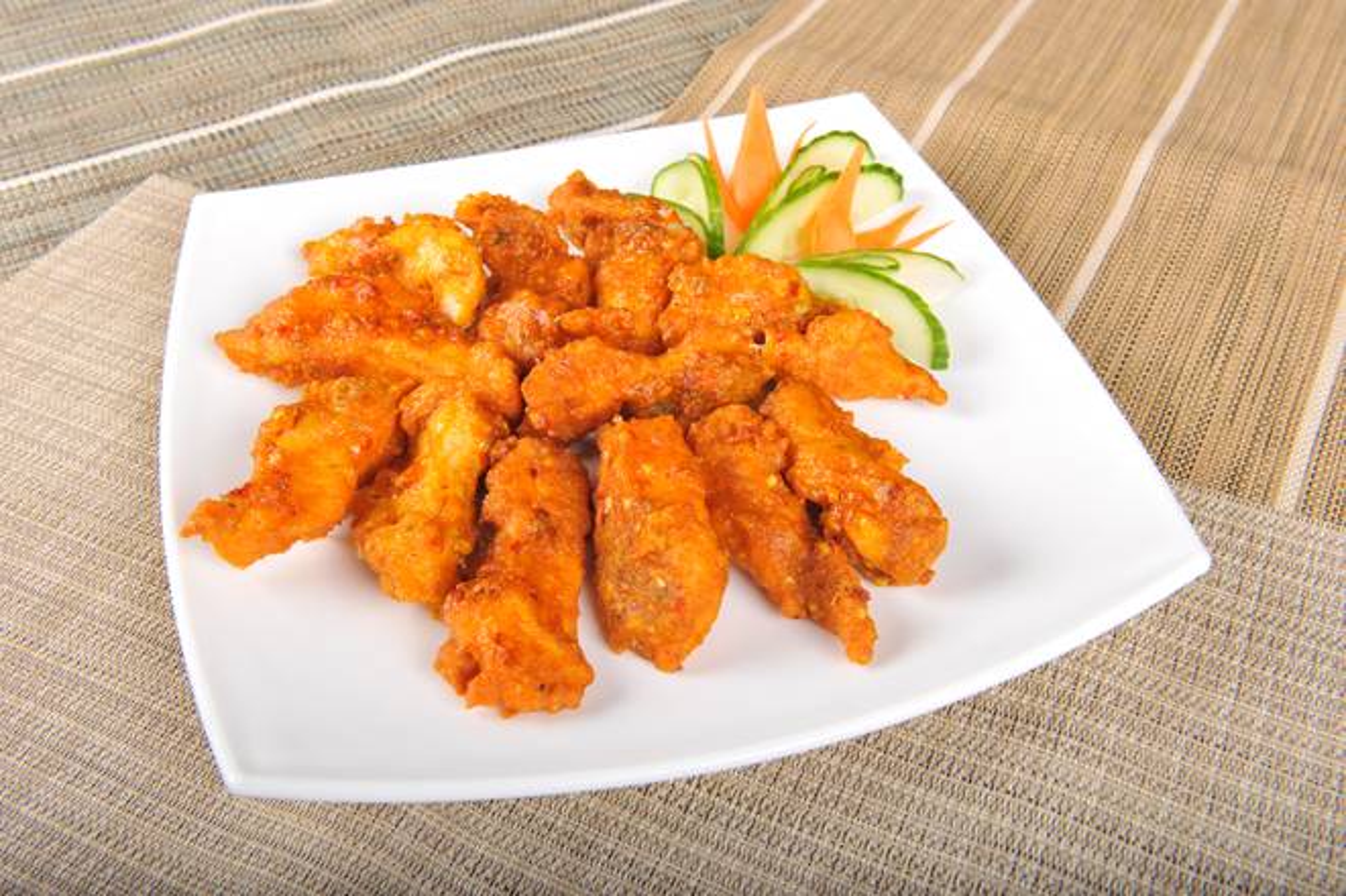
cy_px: 448
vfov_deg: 35.0
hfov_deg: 50.7
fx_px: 1420
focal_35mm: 38
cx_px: 673
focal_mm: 38
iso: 200
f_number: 11
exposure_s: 1/250
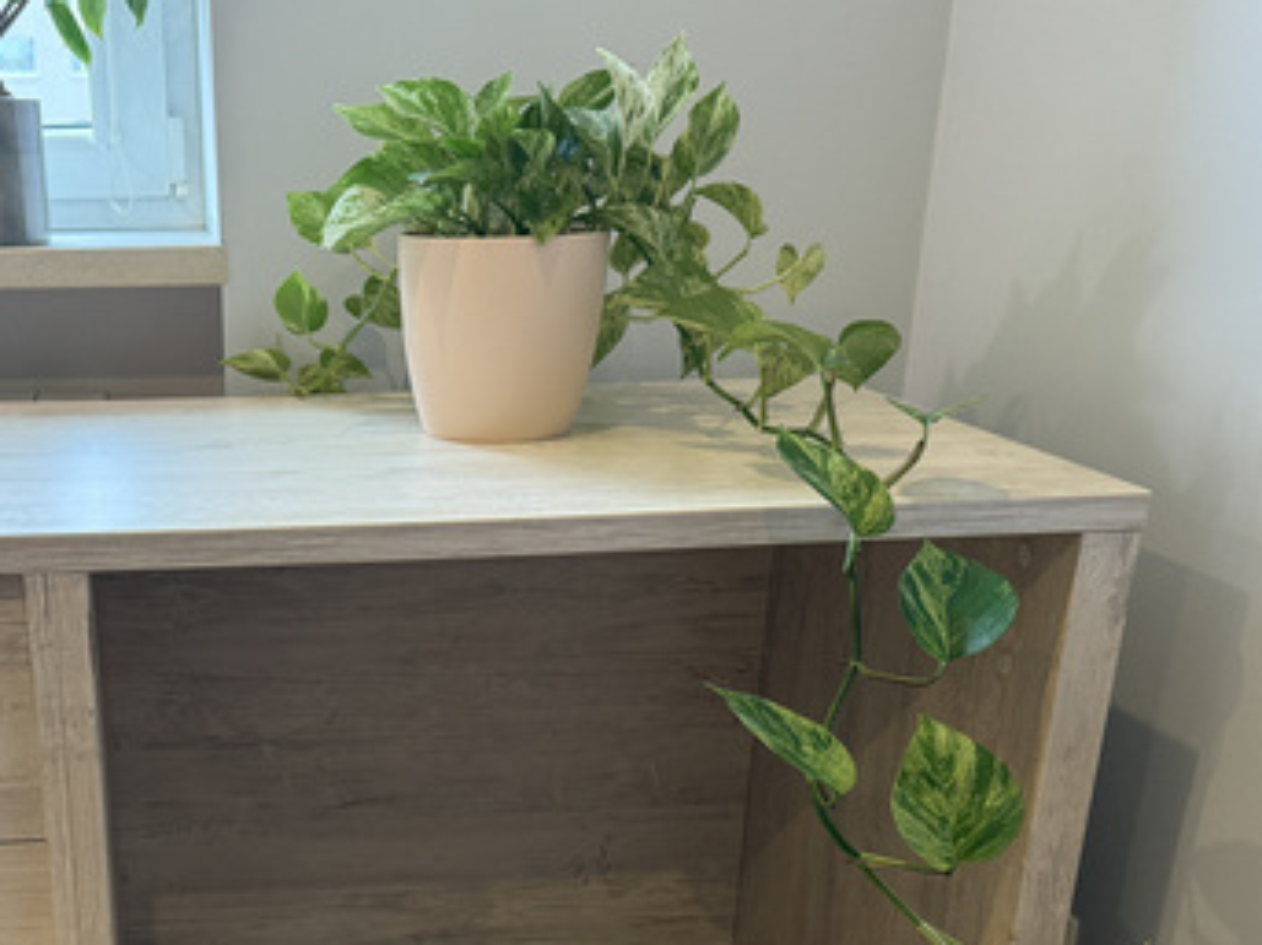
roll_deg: +1.1
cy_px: 791
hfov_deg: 43.3
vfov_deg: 33.1
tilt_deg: -22.1
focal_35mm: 42
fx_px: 1531
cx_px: 302
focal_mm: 6.76
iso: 200
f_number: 1.78
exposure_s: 1/78
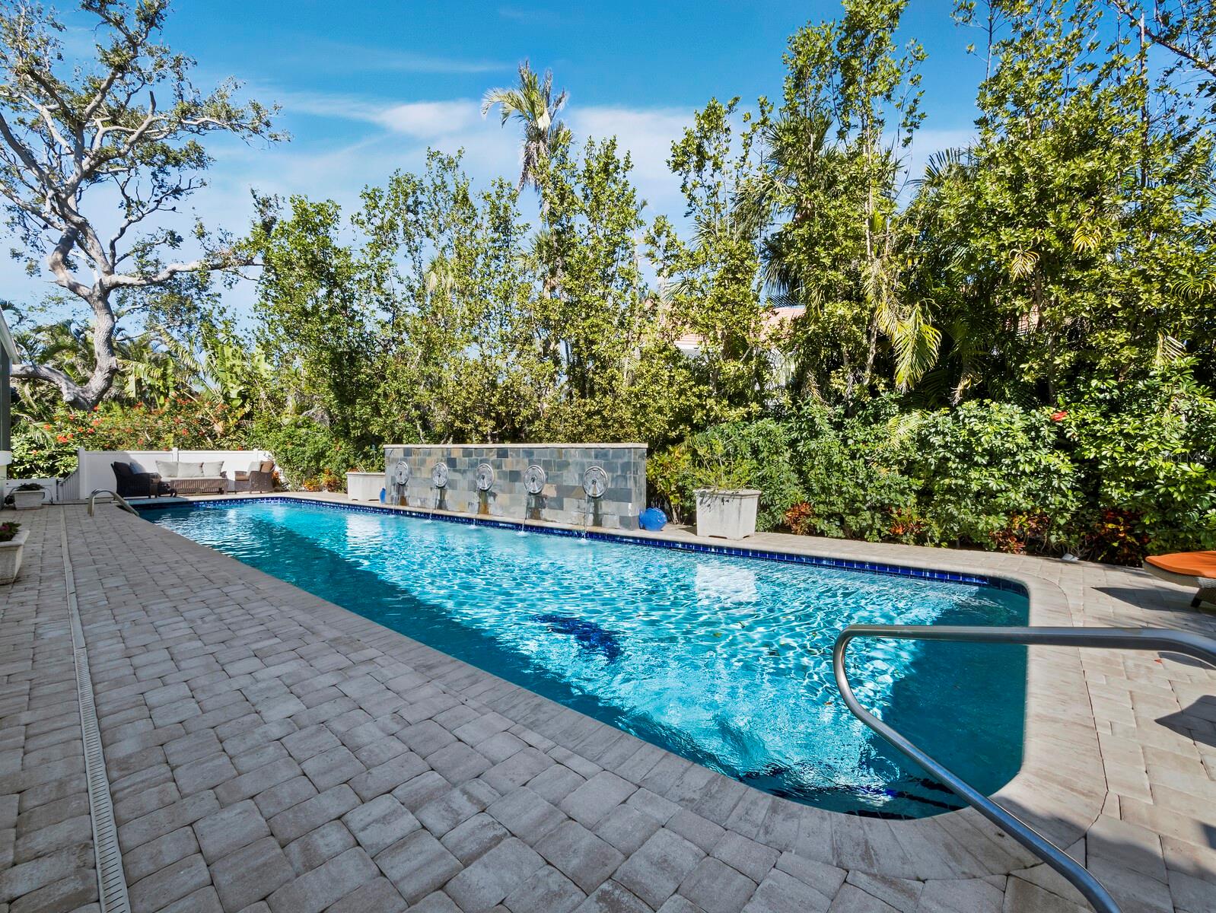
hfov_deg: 102.0
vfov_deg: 85.7
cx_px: 608
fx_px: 492
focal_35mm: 14
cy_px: 456
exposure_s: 1/160
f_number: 11
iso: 400
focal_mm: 7
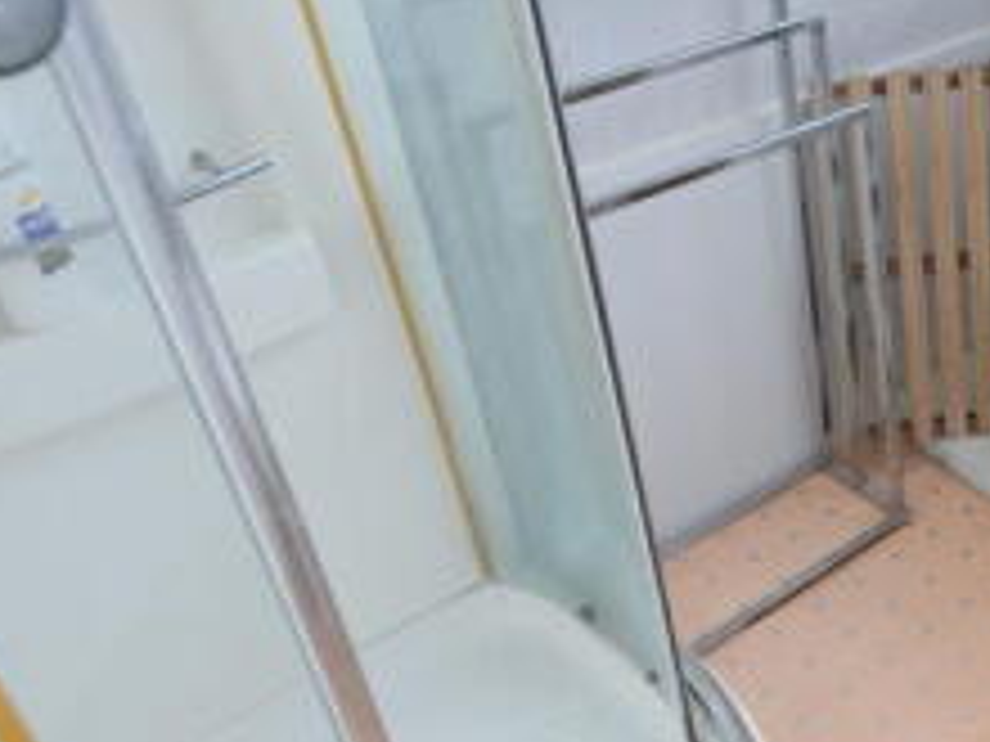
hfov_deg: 37.1
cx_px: 1082
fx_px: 1230
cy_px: 358
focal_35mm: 43
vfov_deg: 33.6
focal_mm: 10
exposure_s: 1/80
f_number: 4.5
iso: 400
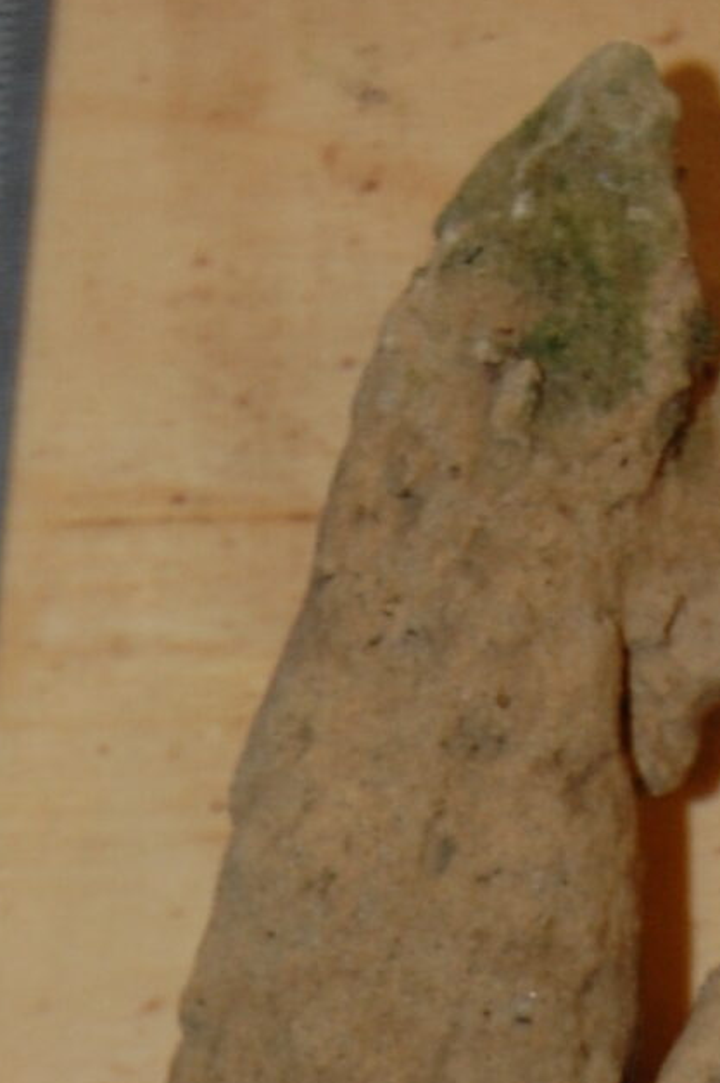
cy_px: 2145
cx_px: 613
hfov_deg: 7.0
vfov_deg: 9.8
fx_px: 5889
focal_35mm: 196
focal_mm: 32
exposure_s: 1/60
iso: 400
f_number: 4.5
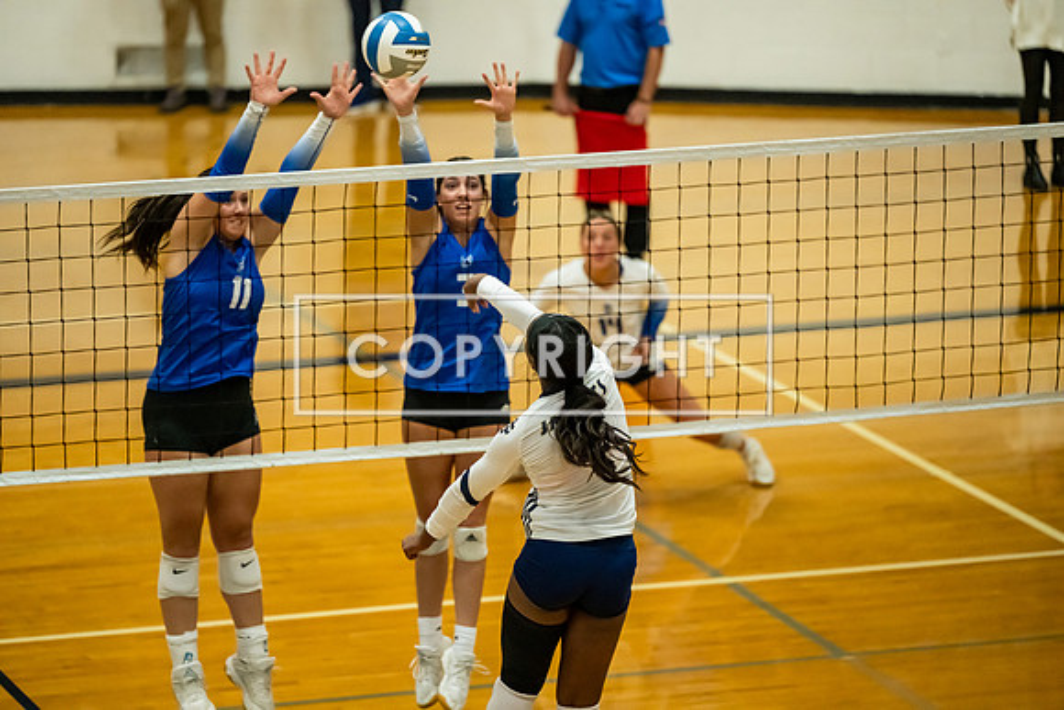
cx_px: 532
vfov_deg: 6.9
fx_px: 5912
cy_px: 355
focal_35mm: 200
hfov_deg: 10.3
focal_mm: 200
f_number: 2.8
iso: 6400
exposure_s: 1/1250
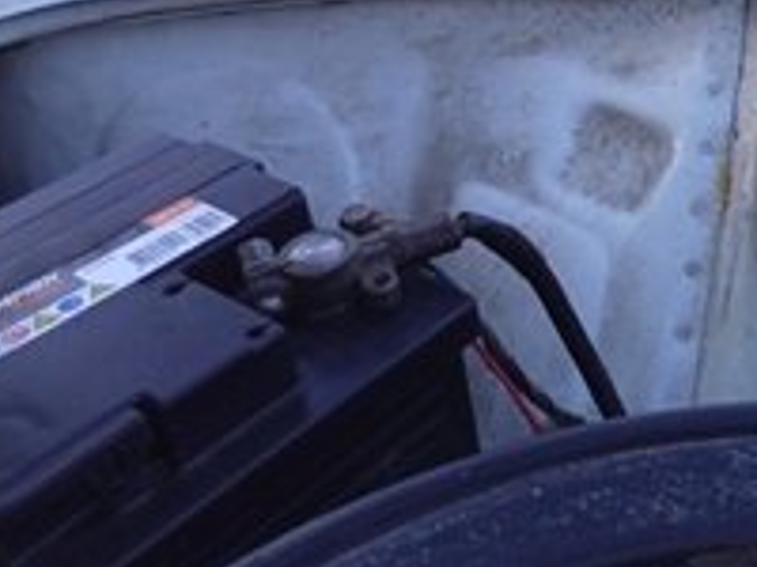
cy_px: 113
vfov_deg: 26.5
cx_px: 647
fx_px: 1181
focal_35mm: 54
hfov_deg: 34.0
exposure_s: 1/14.3
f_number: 1.8
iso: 3168
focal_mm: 3.84
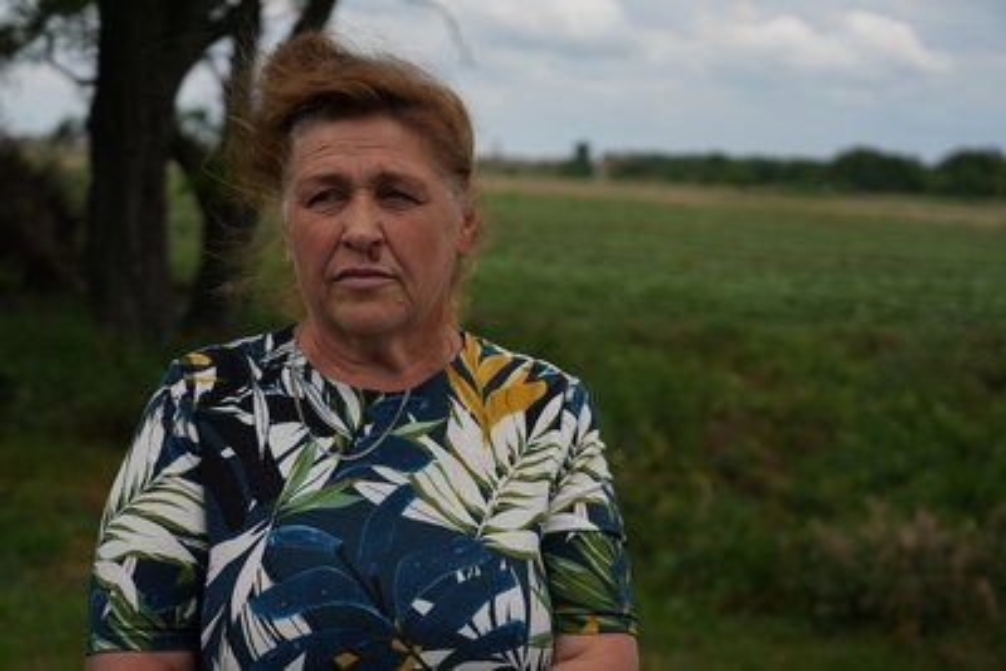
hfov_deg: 36.9
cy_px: 336
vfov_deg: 25.1
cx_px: 503
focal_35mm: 54
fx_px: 1509
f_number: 4
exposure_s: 1/5000
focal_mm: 54
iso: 320
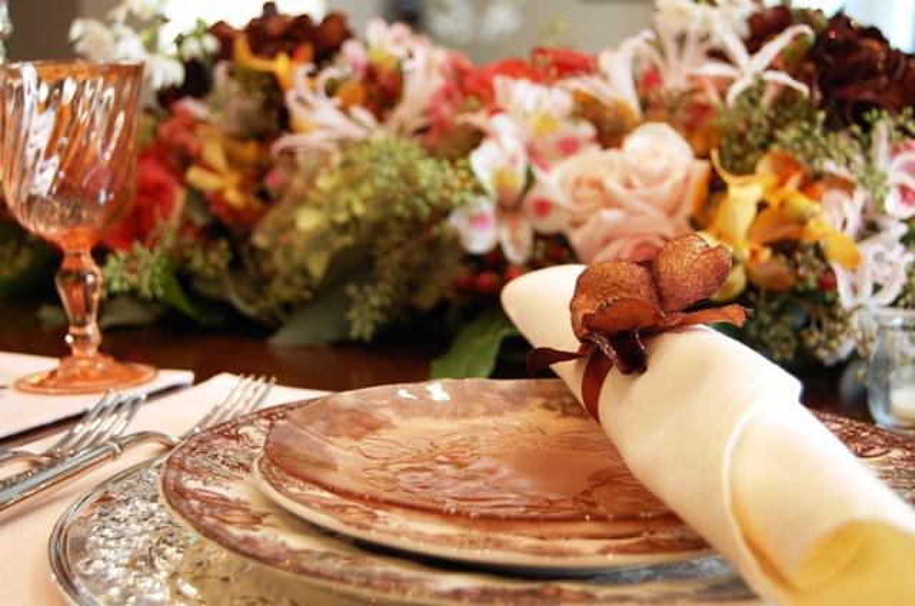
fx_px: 1446
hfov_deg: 35.1
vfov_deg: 23.7
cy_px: 303
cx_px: 458
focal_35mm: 57
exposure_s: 1/20
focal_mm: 38
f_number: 5
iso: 800
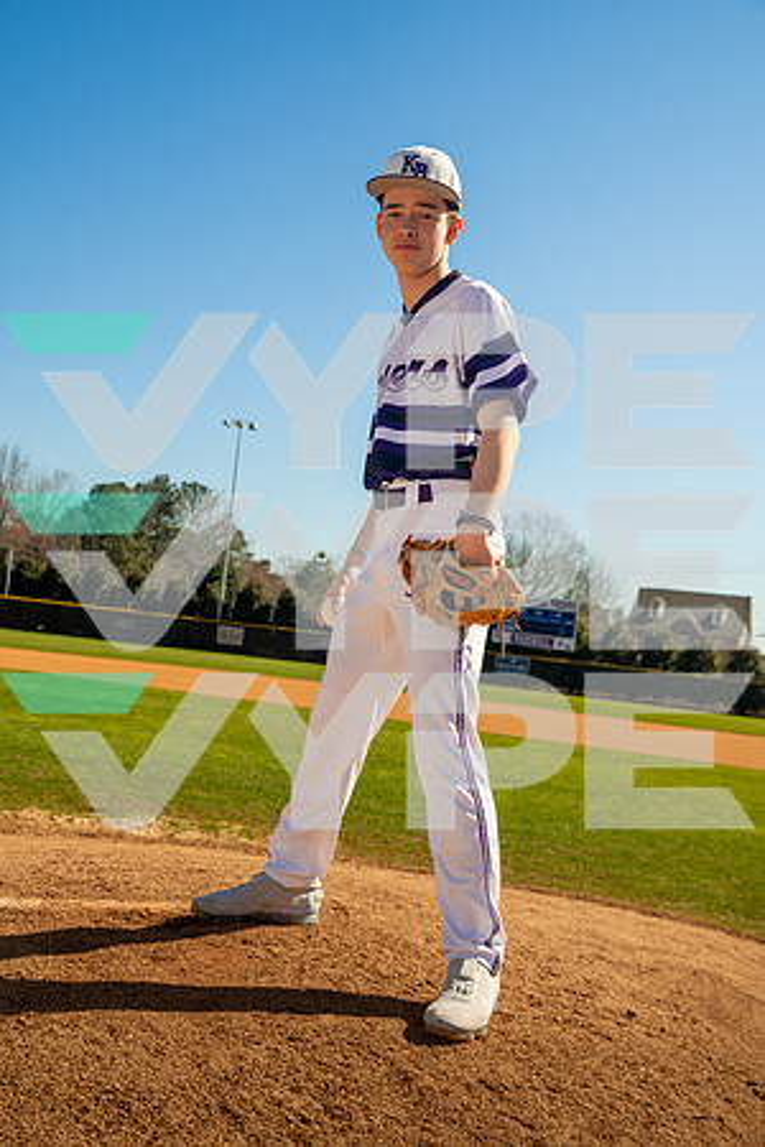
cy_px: 574
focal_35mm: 40
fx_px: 1275
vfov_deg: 48.5
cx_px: 382
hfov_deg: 33.4
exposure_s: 1/125
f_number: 5.6
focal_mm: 40
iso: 100
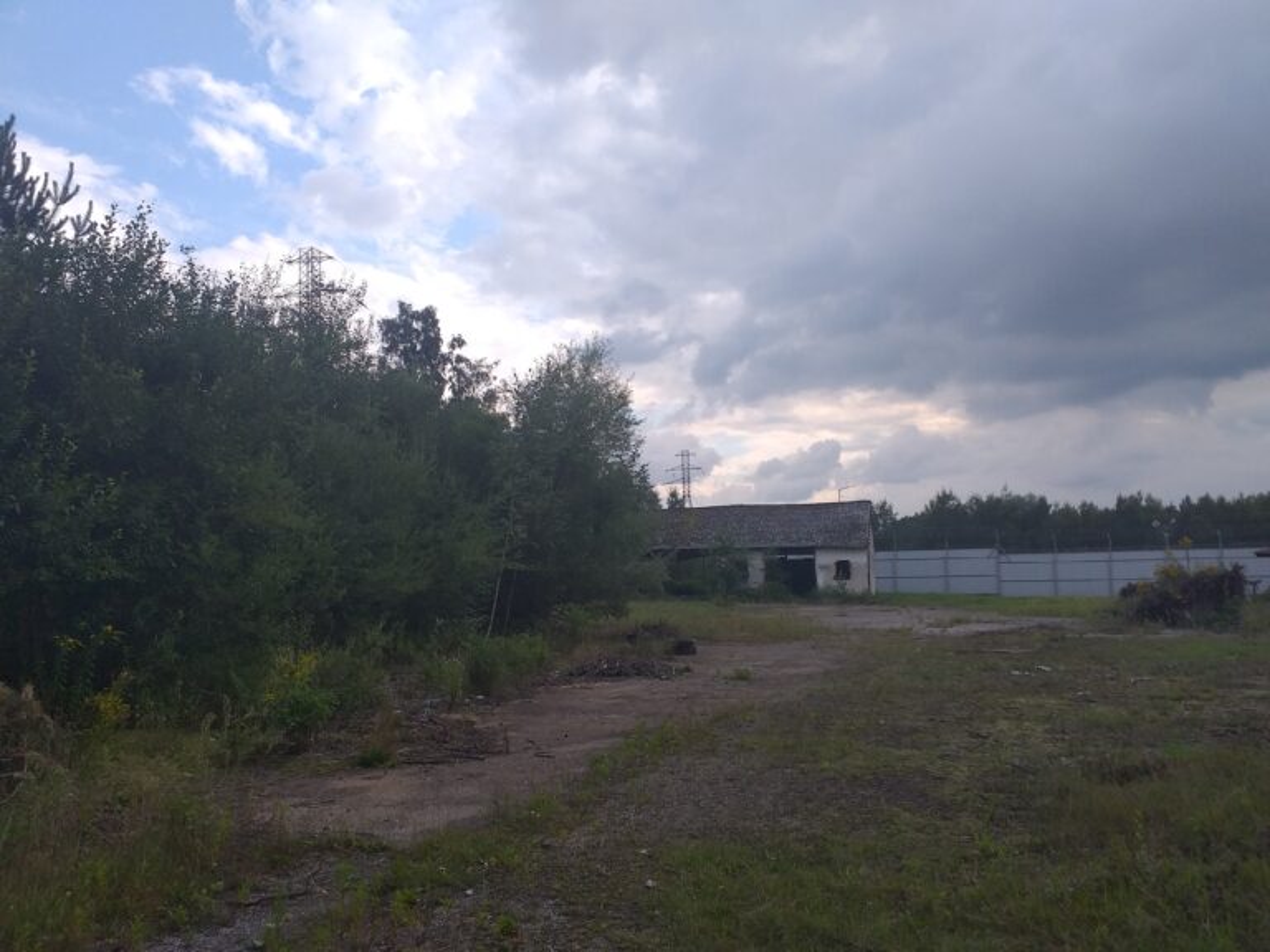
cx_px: 635
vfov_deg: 51.4
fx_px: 991
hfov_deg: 65.3
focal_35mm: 27
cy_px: 476
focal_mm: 3.6
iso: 40
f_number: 1.9
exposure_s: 1/716
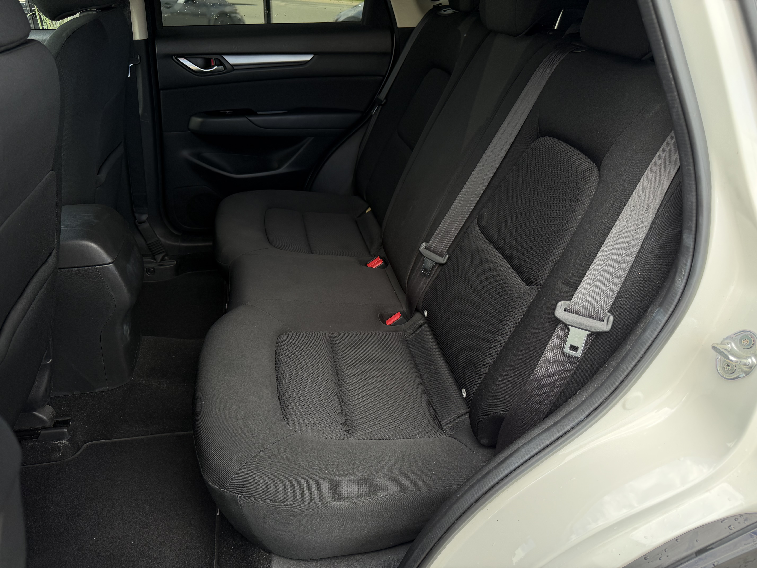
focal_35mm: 24
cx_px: 378
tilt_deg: -29.7
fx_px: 525
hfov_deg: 71.6
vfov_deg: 56.8
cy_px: 284
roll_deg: -3.6
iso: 100
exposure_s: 1/197
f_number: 1.78
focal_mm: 6.76
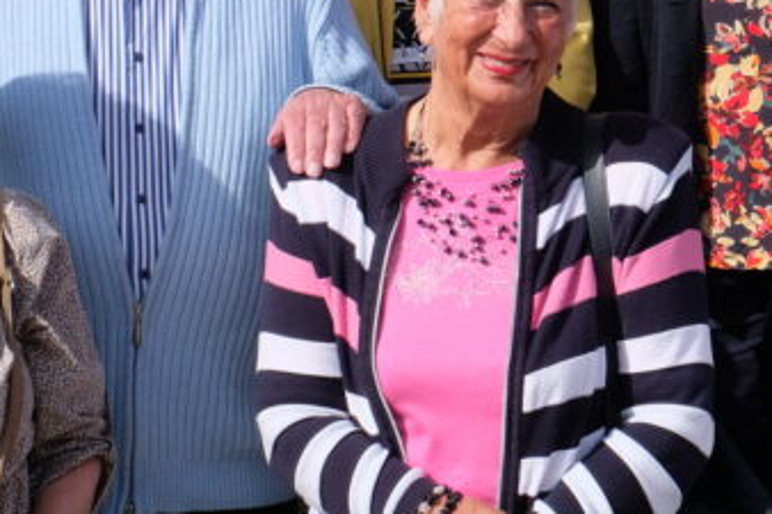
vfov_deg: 10.6
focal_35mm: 128
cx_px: 270
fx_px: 2743
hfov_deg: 16.0
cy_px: -16
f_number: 10
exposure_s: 1/420
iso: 400
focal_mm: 24.3
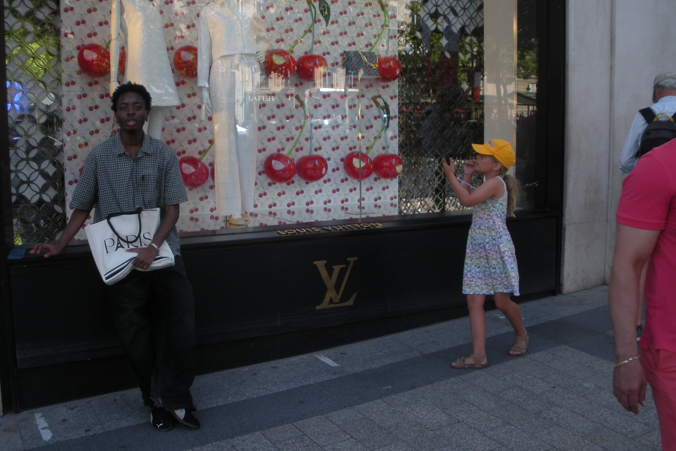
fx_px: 713
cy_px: 222
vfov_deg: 35.0
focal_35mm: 38
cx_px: 341
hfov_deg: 50.7
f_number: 3.5
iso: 64
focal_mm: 6.3
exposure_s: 1/166
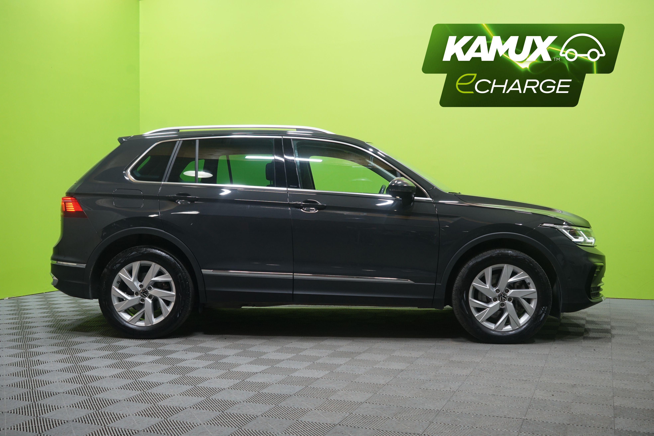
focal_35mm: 39
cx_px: 327
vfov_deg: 34.2
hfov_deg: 49.6
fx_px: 708
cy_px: 218
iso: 800
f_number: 5.6
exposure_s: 1/20
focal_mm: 39
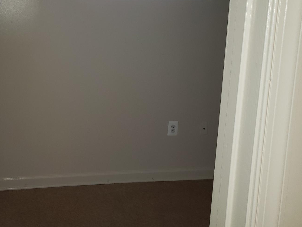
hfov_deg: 44.4
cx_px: 80
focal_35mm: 41
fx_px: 358
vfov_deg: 34.6
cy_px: 65
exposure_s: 1/40
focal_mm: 4.3
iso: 80
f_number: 1.5
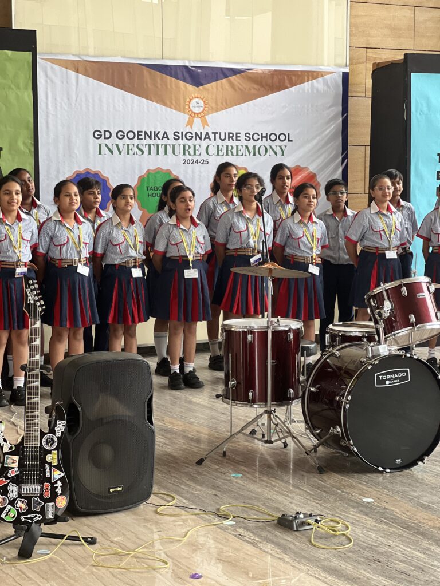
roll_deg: +0.7
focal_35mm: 77
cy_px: 293
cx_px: 220
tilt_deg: -4.1
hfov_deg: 19.1
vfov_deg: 25.3
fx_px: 1305
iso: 160
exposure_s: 1/121
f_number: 2.8
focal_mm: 9
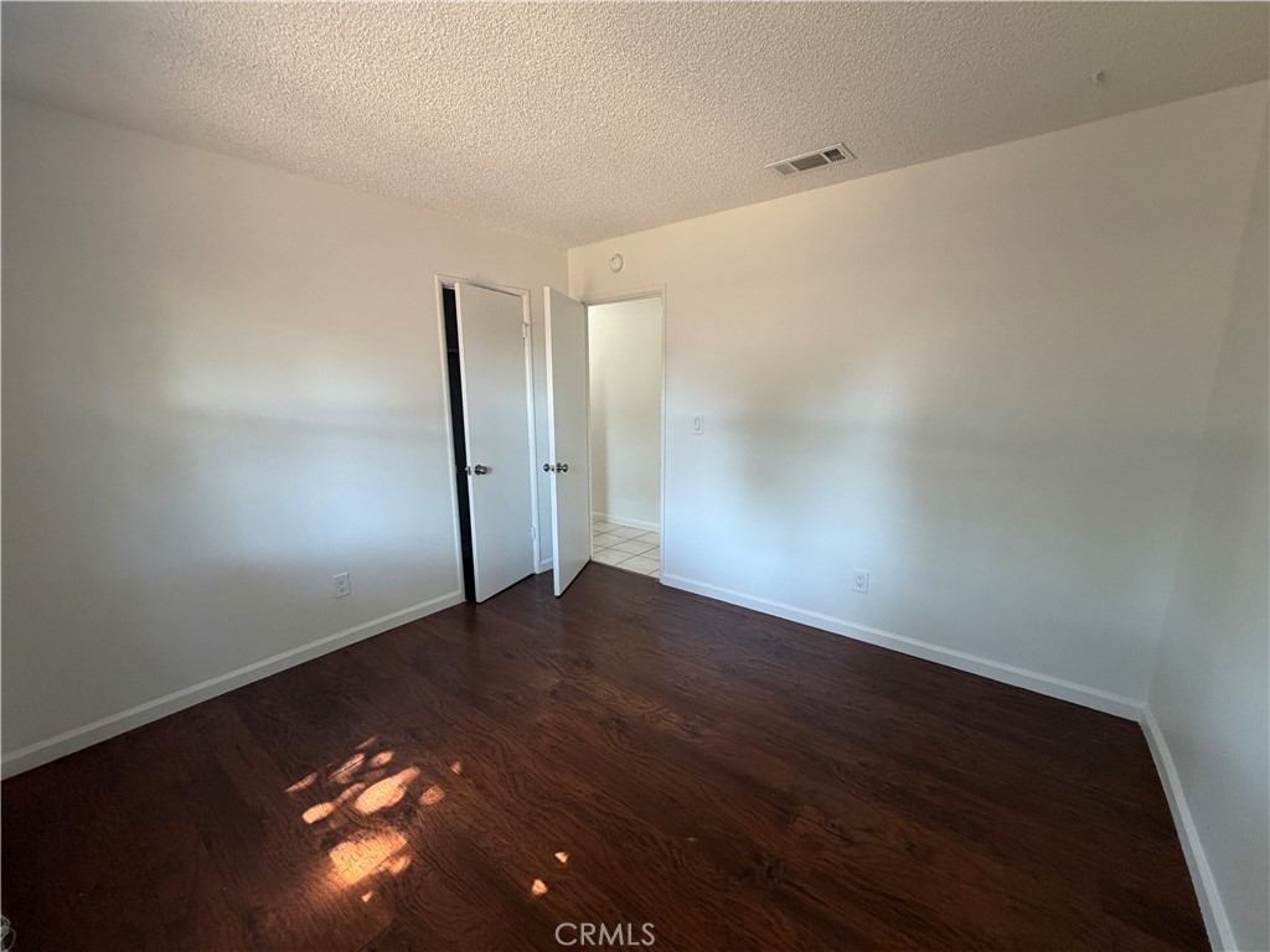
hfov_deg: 102.1
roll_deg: +0.4
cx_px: 635
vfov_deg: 85.7
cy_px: 476
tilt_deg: -10.7
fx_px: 514
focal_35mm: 14
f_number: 2.2
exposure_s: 1/66
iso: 320
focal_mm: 2.22
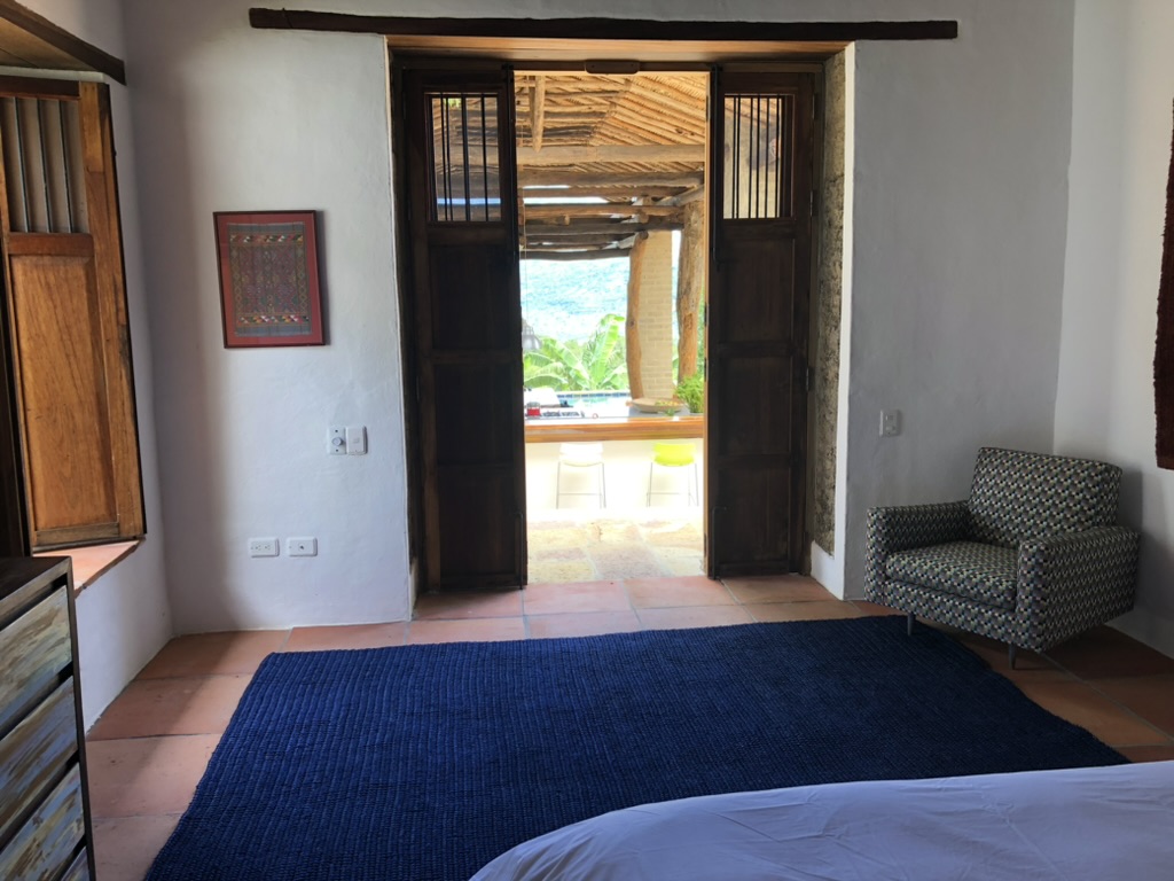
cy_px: 440
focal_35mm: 28
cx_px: 587
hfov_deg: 63.4
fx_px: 950
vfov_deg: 49.7
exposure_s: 1/120
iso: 64
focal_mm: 4
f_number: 1.8
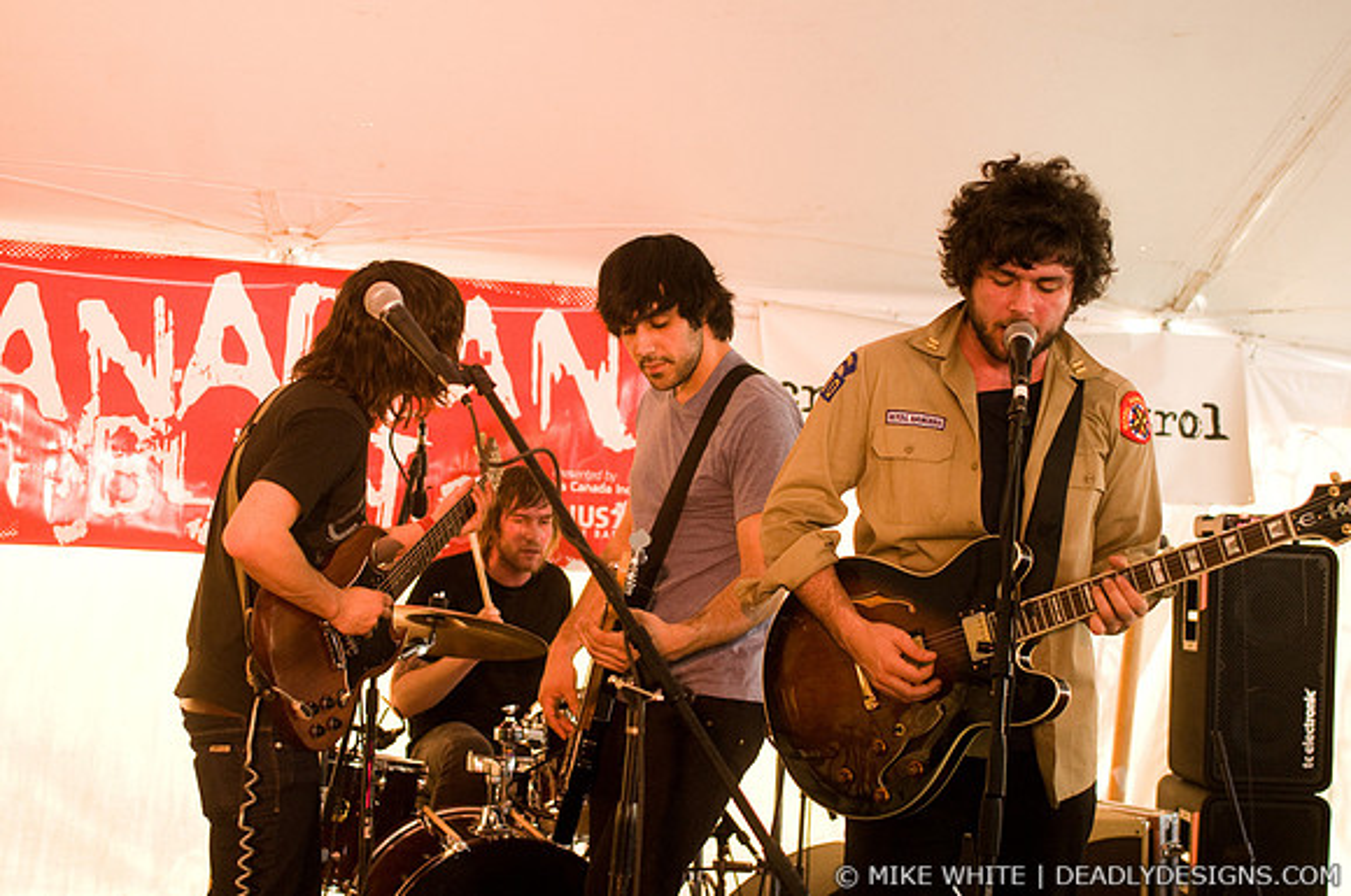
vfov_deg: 25.7
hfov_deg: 37.9
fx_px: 1967
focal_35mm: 52
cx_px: 676
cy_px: 448
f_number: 3.2
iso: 800
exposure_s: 1/160
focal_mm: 35
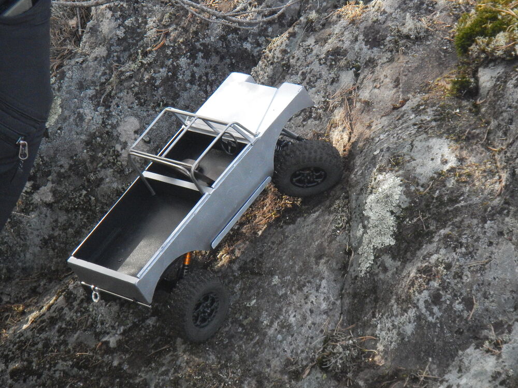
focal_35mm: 140
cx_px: 259
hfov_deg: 14.1
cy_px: 194
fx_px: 2095
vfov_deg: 10.6
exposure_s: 1/400
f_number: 4.8
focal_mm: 25
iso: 800
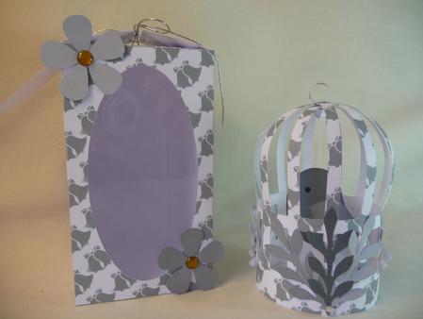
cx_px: 212
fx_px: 343
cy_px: 160
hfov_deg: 63.4
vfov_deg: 49.8
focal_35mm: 28
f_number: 3.3
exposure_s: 1/100
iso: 100
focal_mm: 4.7
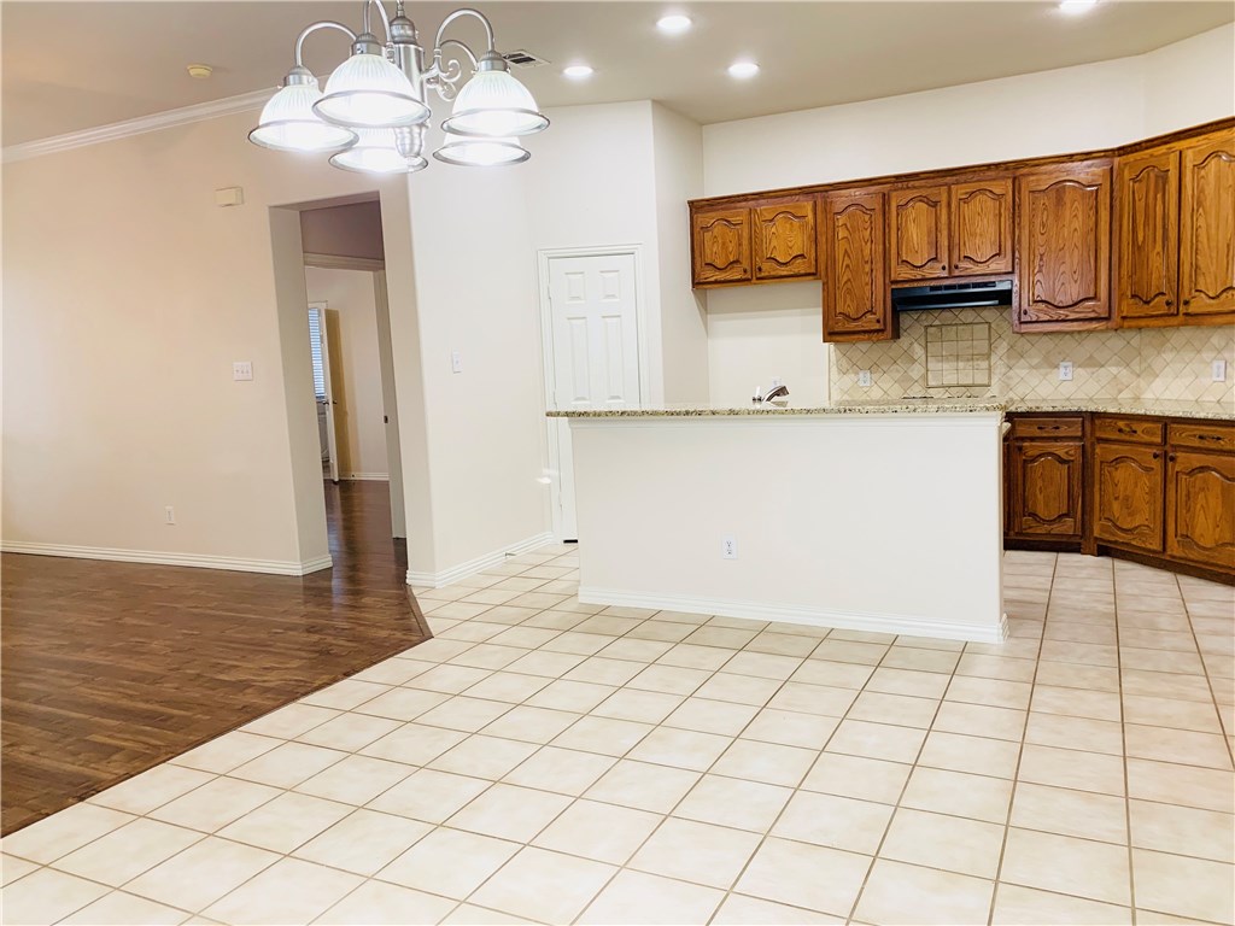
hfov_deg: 67.3
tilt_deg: -6.0
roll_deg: +2.8
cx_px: 618
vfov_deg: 53.1
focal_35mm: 26
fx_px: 928
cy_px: 463
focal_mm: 4.25
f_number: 1.8
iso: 80
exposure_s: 1/60
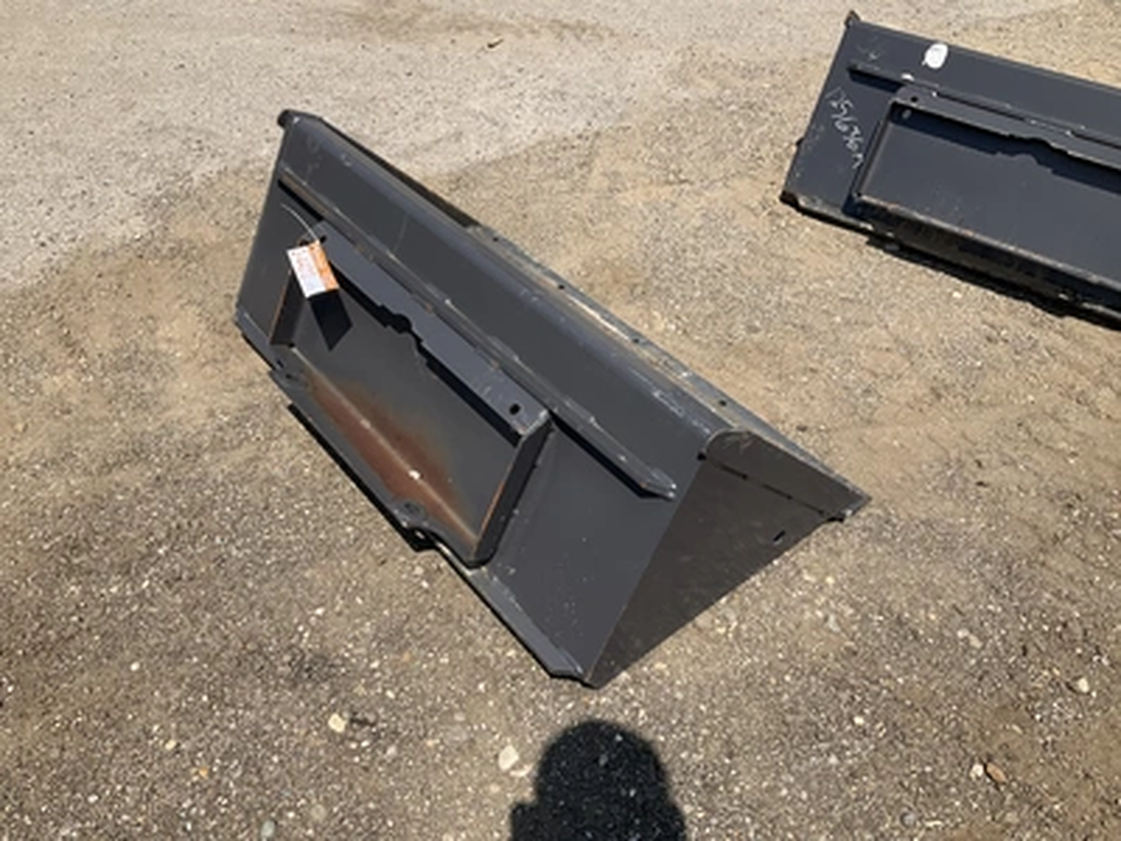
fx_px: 939
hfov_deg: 61.7
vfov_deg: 48.2
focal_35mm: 29
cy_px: 420
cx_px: 560
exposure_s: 1/1786
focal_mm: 3
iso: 25
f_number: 1.8
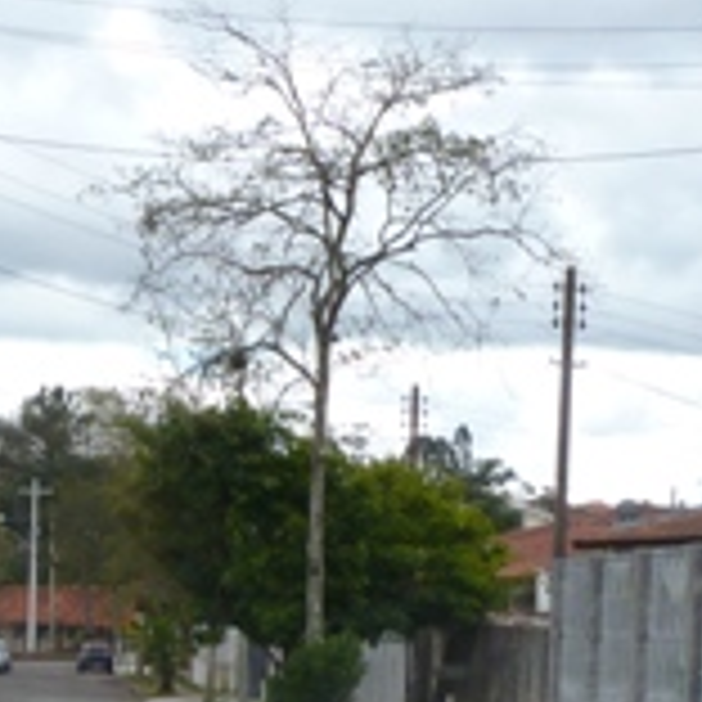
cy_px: 824
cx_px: 230
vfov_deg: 15.4
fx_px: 2501
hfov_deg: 15.9
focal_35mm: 109
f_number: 3.4
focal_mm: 5
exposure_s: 1/250
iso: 80
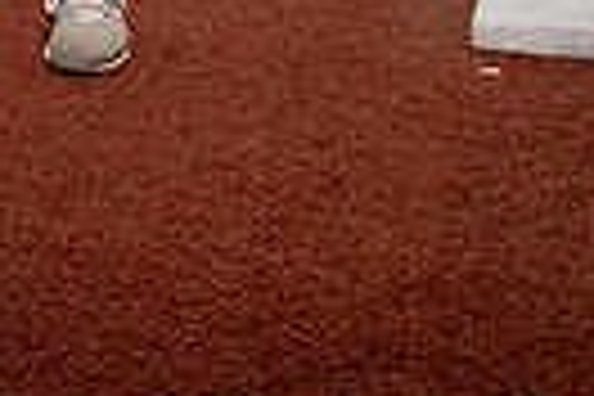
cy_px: -544
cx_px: 94
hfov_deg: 17.0
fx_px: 1963
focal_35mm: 119
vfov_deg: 10.1
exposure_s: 1/250
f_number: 8
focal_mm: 35
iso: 100
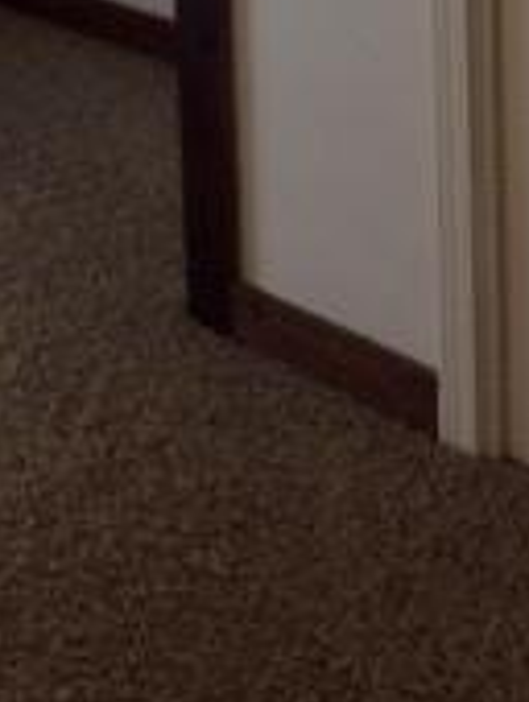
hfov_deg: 13.0
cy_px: -467
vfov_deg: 15.9
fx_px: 2215
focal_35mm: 109
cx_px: -215
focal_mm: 4.15
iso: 80
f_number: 2.2
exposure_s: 1/30
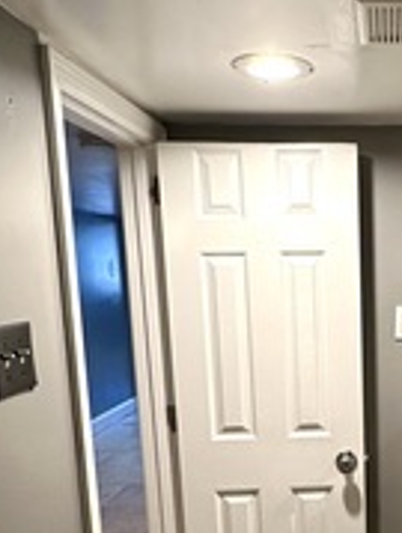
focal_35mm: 39
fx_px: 602
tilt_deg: -9.1
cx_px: 398
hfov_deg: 33.9
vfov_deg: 46.9
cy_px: 363
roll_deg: +0.2
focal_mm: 2.22
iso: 200
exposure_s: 1/60
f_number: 2.2
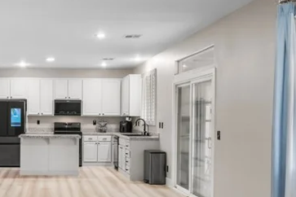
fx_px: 395
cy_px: 123
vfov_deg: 28.0
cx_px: 48
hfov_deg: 39.1
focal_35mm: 48
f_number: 8
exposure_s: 1/60
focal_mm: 17
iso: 400
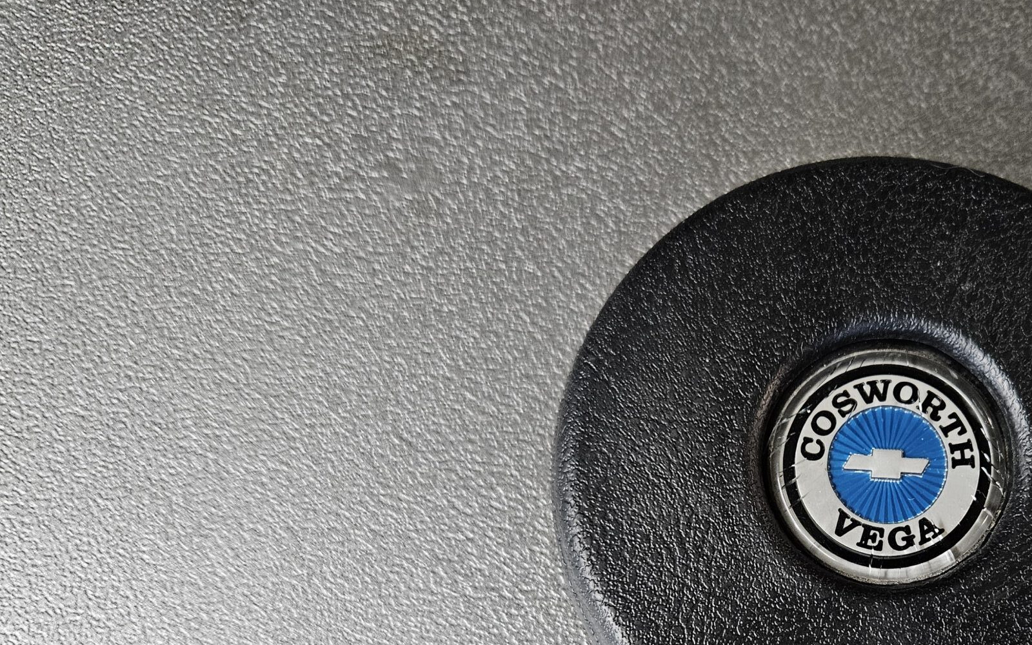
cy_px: 606
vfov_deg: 31.0
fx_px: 1097
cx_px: 815
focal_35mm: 39
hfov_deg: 47.8
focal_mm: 5.4
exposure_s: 1/120
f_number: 1.8
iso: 500
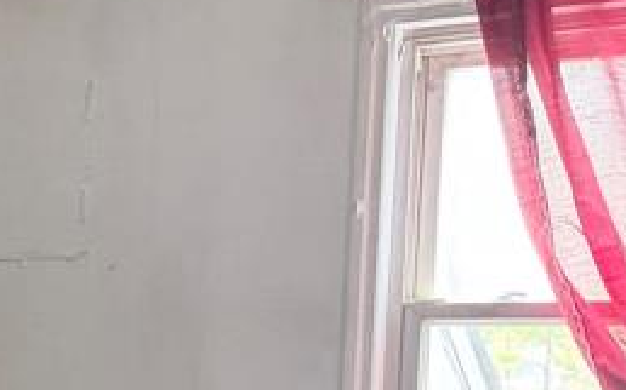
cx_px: -556
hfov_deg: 16.6
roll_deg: +0.5
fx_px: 1722
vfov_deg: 12.5
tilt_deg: -4.0
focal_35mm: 101
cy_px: 506
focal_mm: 6.76
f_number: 1.78
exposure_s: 1/71
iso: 200
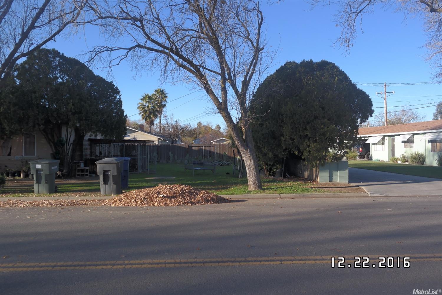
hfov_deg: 61.9
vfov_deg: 43.6
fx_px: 368
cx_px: 221
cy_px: 148
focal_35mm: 30
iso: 100
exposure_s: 1/200
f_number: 5
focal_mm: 20
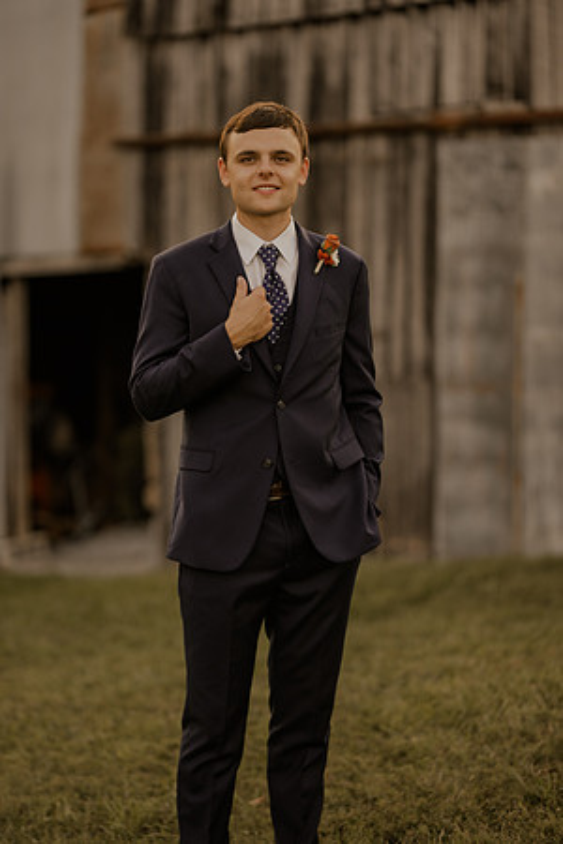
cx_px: 282
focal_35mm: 85
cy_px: 422
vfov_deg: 23.9
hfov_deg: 16.1
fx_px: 1994
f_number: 1.6
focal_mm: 85
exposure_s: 1/400
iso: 100
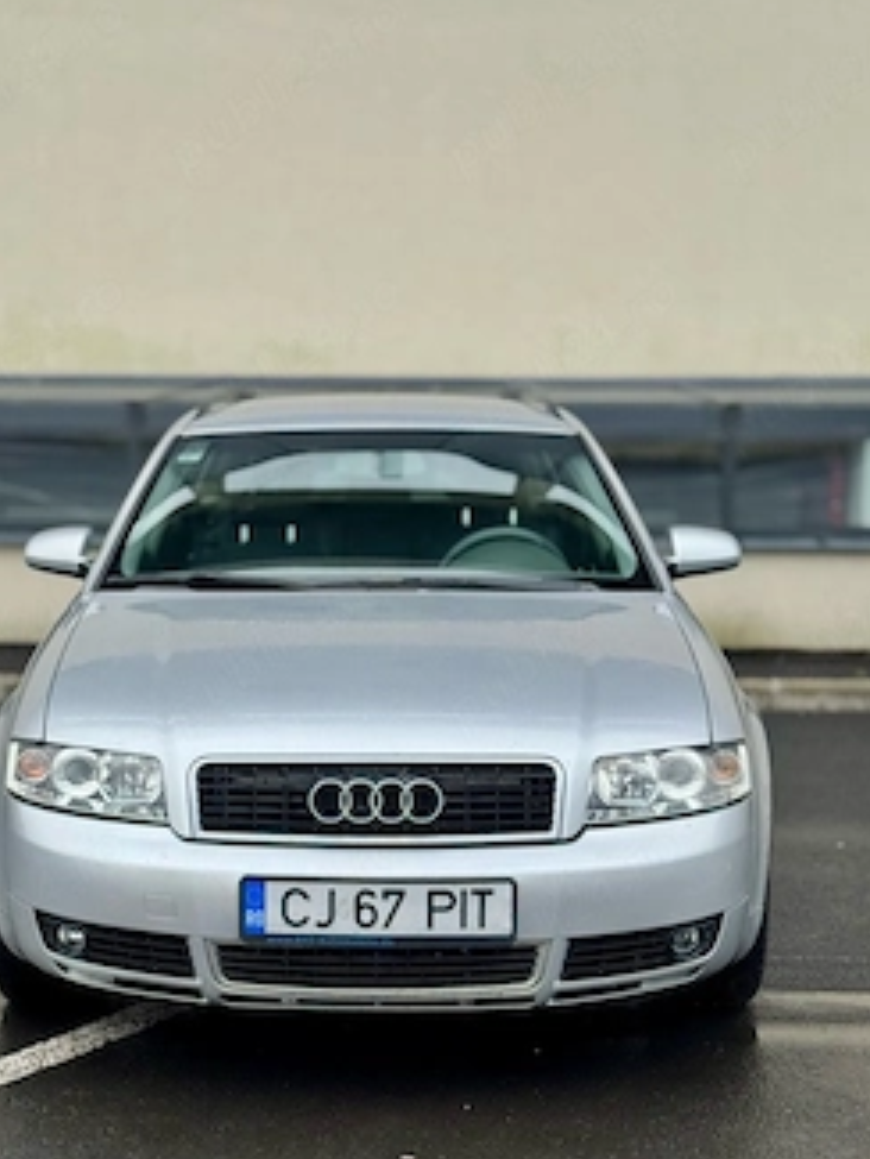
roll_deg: +0.3
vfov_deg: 32.6
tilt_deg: -7.5
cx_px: 357
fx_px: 1976
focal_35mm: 59
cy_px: 685
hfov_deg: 24.8
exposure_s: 1/1114
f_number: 1.78
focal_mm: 6.76
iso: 64
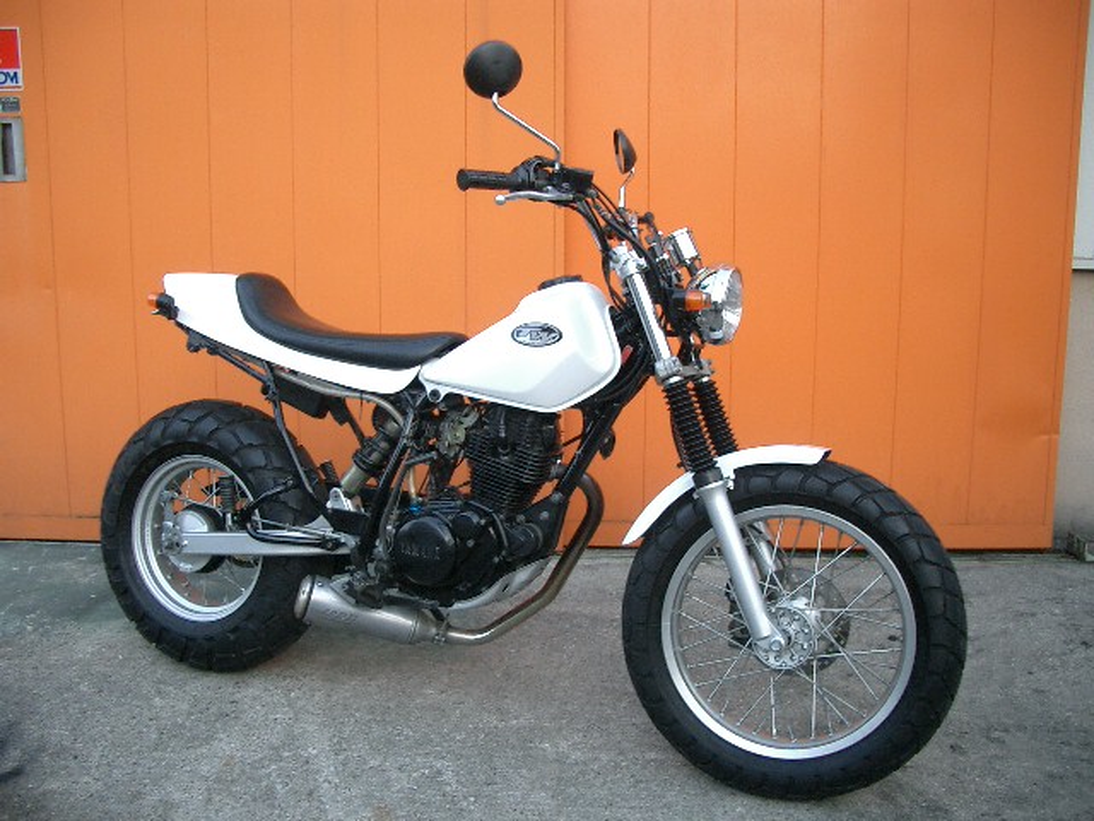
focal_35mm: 35
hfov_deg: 52.6
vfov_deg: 40.7
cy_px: 410
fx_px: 1106
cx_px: 547
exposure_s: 1/60
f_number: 2.6
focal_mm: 5.8
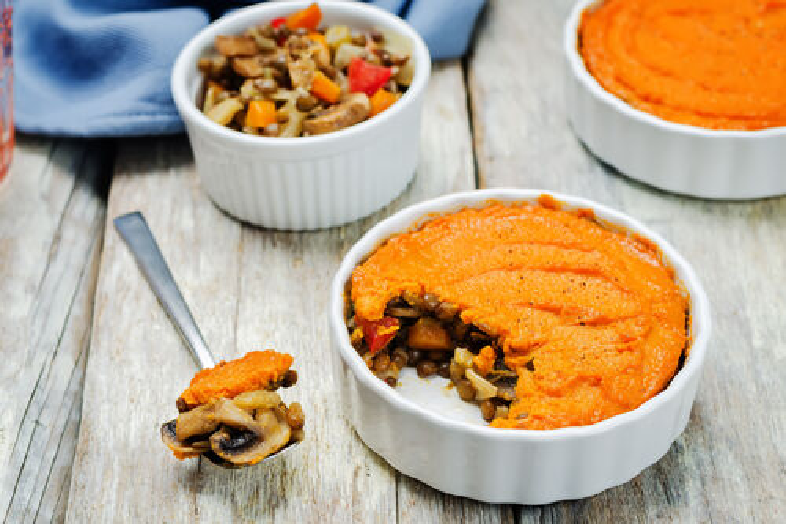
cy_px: 262
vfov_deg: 18.2
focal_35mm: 75
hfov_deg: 27.0
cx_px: 393
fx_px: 1637
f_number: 5.6
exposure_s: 1/80
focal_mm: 50
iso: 100
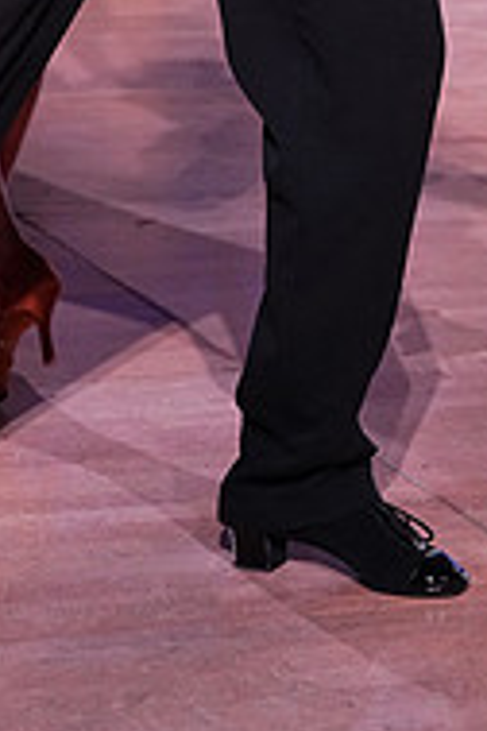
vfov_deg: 9.3
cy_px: -336
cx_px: 489
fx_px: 4362
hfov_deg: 6.4
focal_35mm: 215
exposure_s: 1/320
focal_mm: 70
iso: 4000
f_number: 4.5
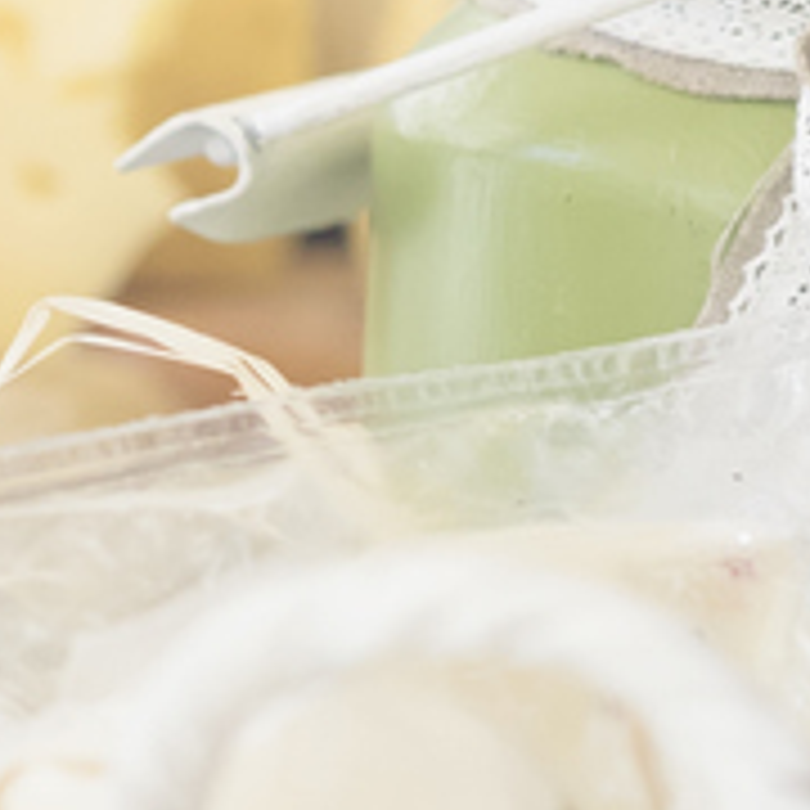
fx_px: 13290
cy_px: 297
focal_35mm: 502
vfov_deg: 3.5
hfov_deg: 3.4
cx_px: -1278
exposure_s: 1/200
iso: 500
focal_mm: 85
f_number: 2.8
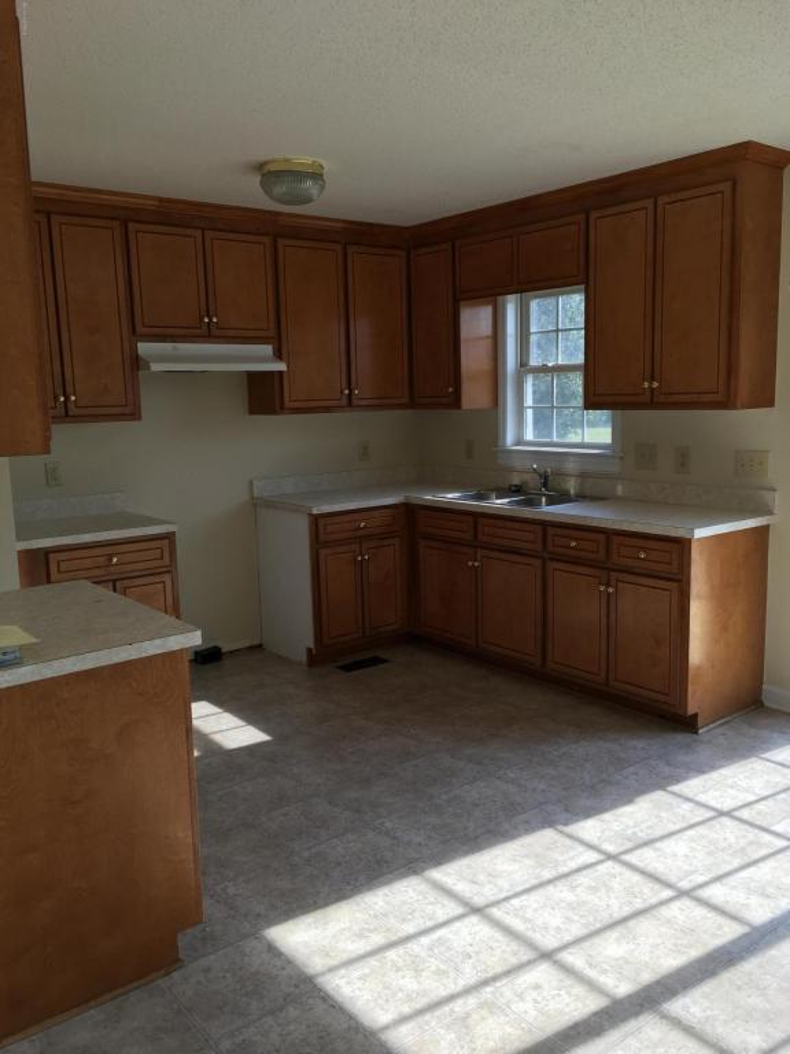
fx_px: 882
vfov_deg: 61.7
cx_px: 395
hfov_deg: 48.2
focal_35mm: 29
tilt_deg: -8.4
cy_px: 527
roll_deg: +0.2
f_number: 2.2
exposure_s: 1/178
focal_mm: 4.15
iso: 25
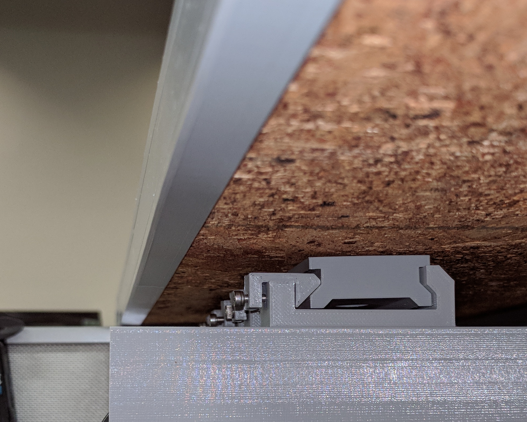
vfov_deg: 28.6
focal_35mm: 52
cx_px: 273
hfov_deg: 36.0
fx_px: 811
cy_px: 327
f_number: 2
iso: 261
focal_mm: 4.67
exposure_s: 1/120
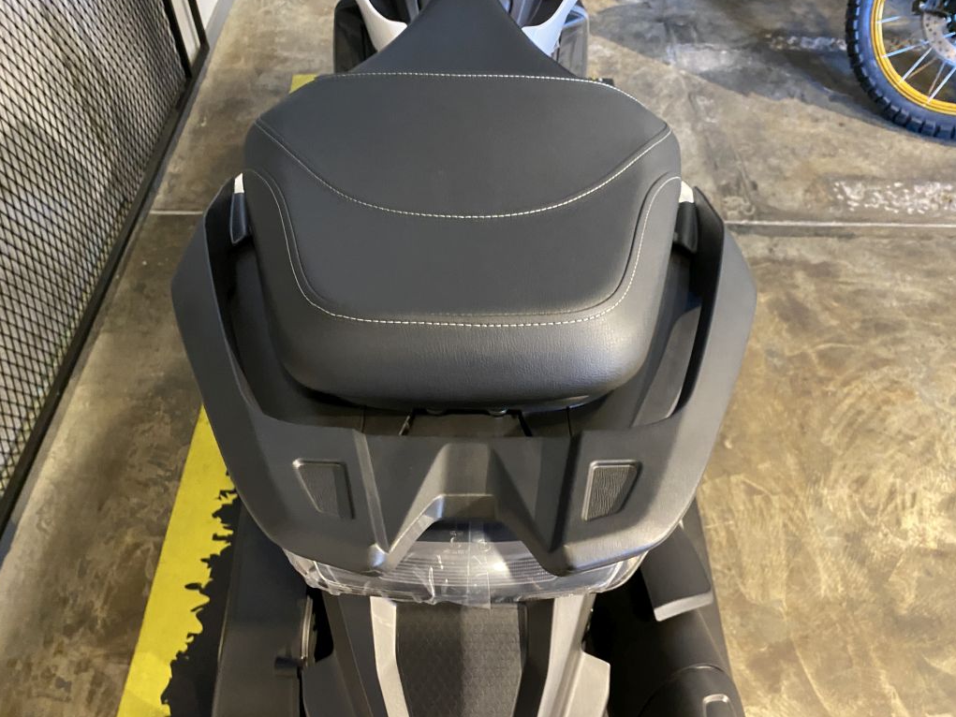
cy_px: 350
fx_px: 746
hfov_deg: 65.3
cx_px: 474
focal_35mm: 27
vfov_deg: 51.4
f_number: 1.8
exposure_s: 1/25
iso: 500
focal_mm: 4.25
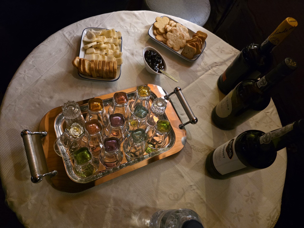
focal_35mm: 23
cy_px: 114
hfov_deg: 73.9
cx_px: 152
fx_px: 202
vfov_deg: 58.9
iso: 2000
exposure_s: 1/100
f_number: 1.7
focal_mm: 6.3
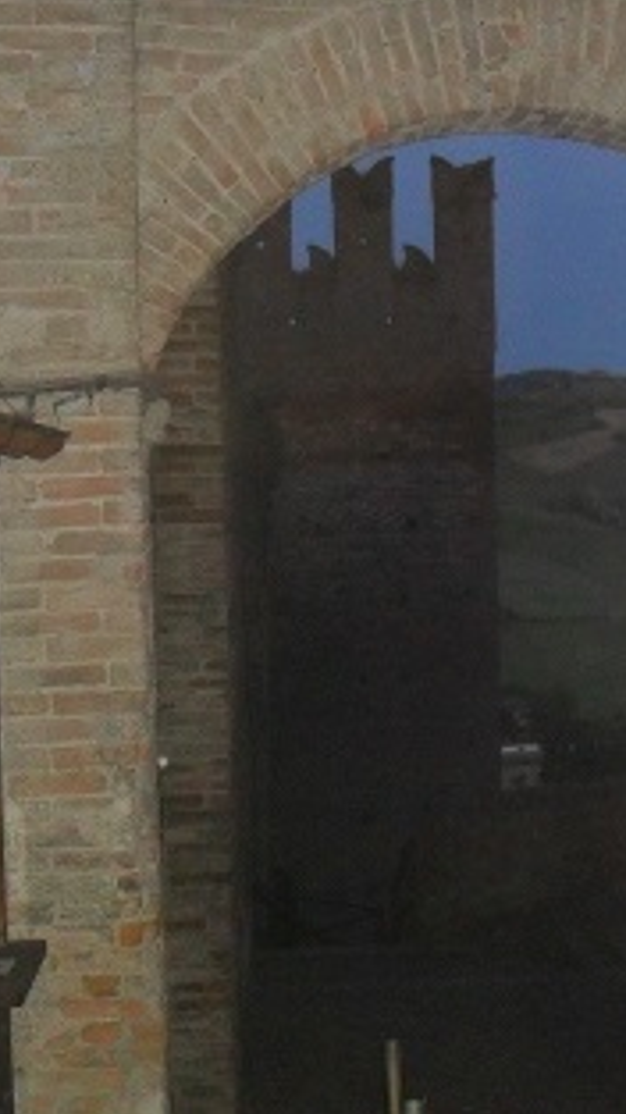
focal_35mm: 61
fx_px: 1801
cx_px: 470
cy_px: 457
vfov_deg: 34.3
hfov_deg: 19.6
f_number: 3.2
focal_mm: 6.3
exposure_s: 1/45
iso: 400
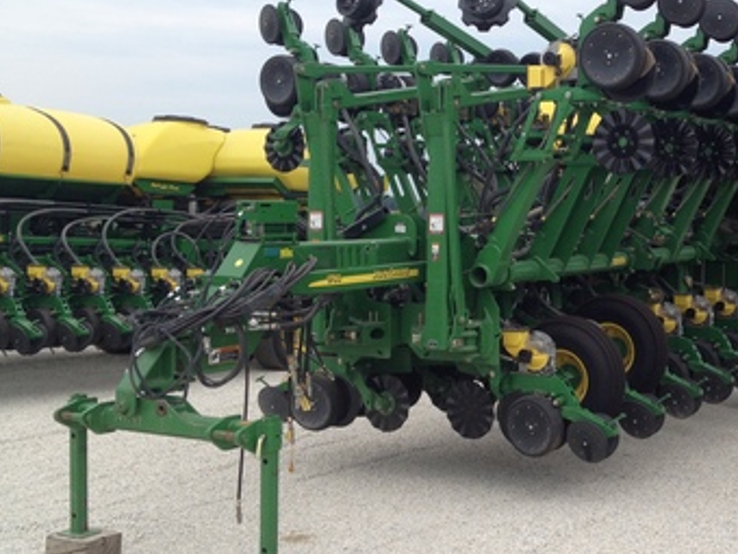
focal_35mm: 56
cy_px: 226
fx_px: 1194
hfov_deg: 33.4
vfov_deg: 26.1
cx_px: 584
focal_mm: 4.28
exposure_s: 1/269
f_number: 2.4
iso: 64
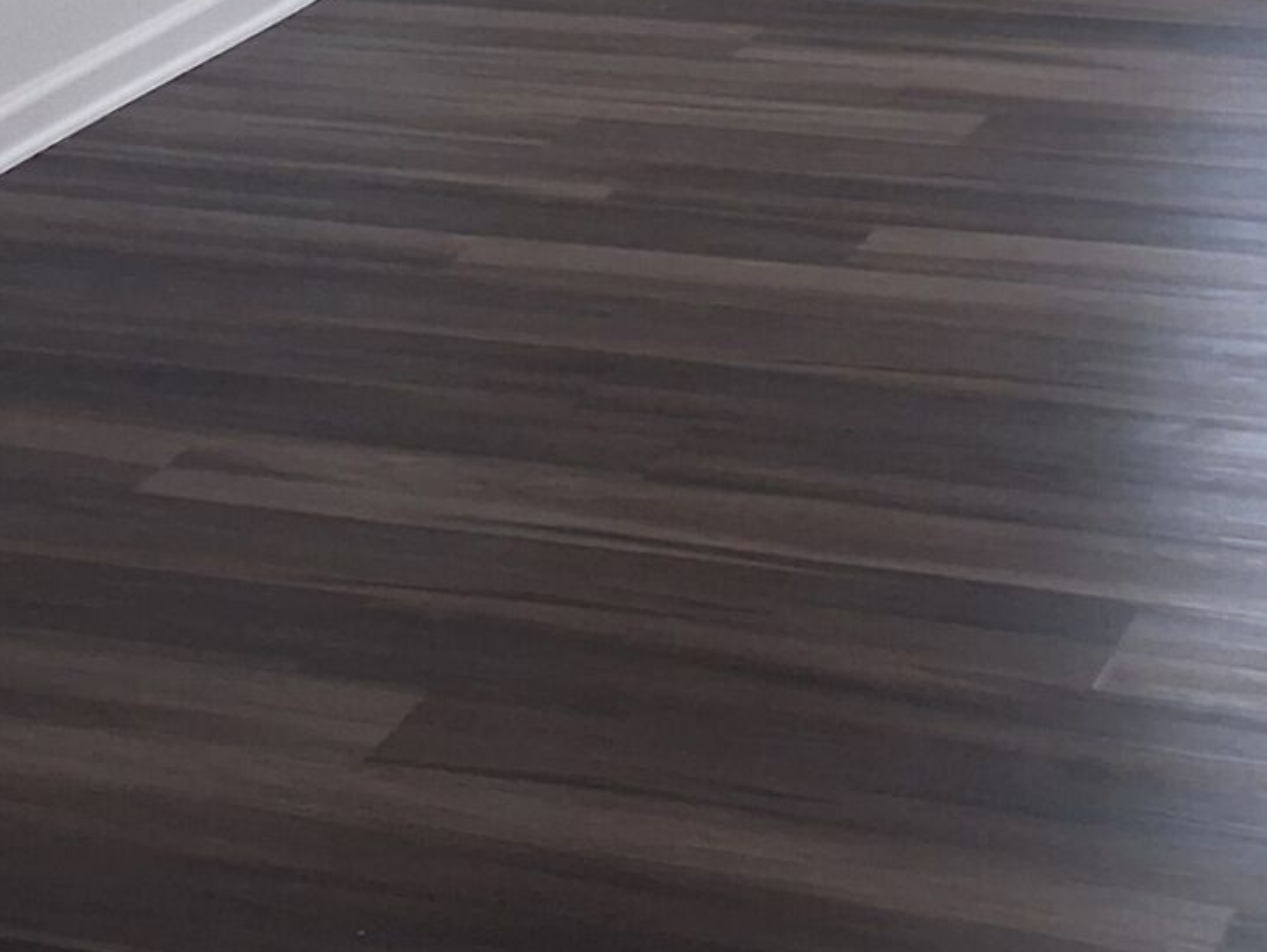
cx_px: 948
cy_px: -107
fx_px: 3369
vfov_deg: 15.6
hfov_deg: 21.1
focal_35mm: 92
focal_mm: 3.98
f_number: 1.8
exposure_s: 1/60
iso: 500
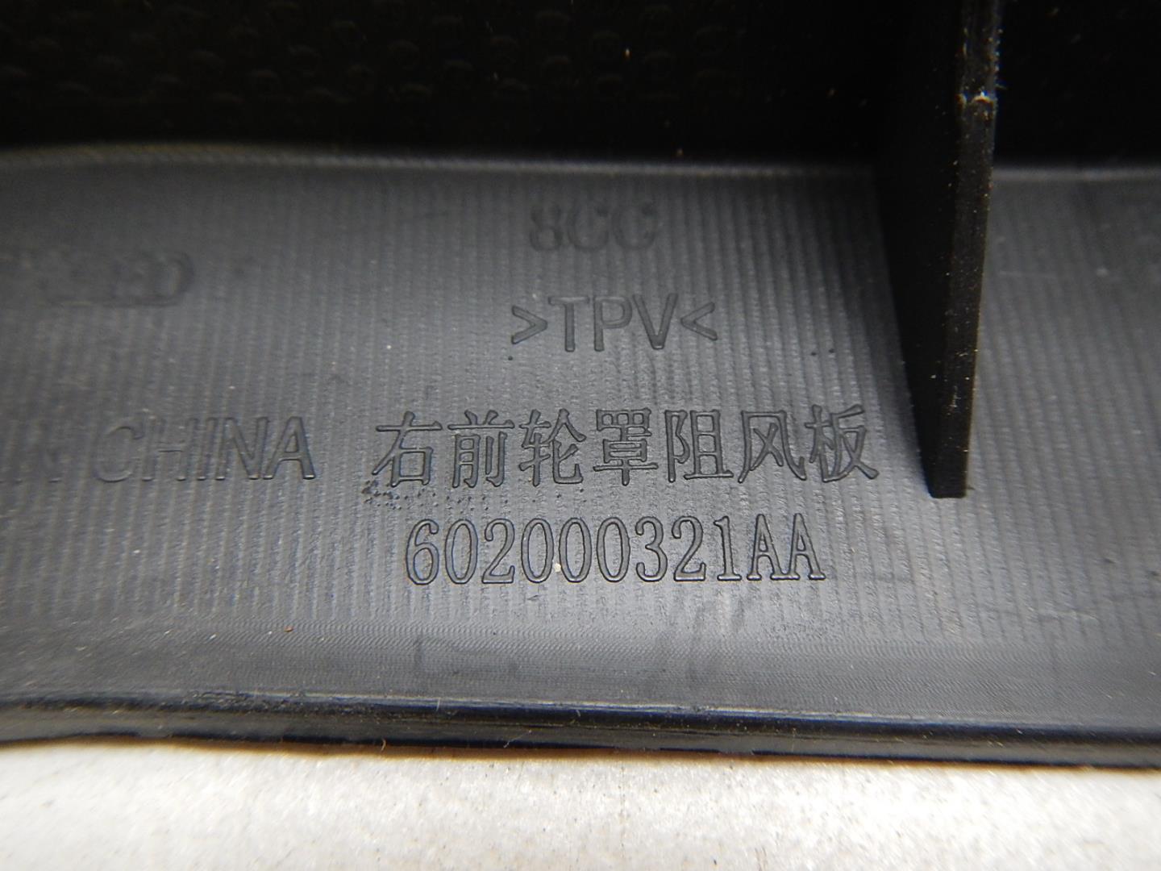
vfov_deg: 42.9
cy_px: 436
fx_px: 1107
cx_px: 580
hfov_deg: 55.4
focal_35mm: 33
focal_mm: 5.9
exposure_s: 1/25
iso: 400
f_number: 3.9
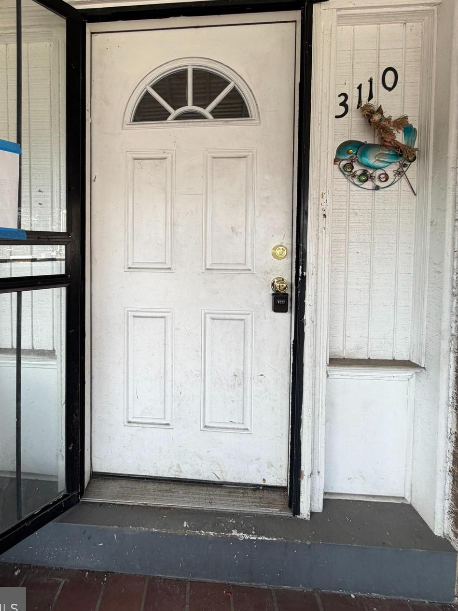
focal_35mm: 17
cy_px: 256
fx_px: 300
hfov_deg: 73.9
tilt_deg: -0.5
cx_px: 183
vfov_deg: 90.2
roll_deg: -1.7
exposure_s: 1/245
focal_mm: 2.22
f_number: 2.2
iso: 40
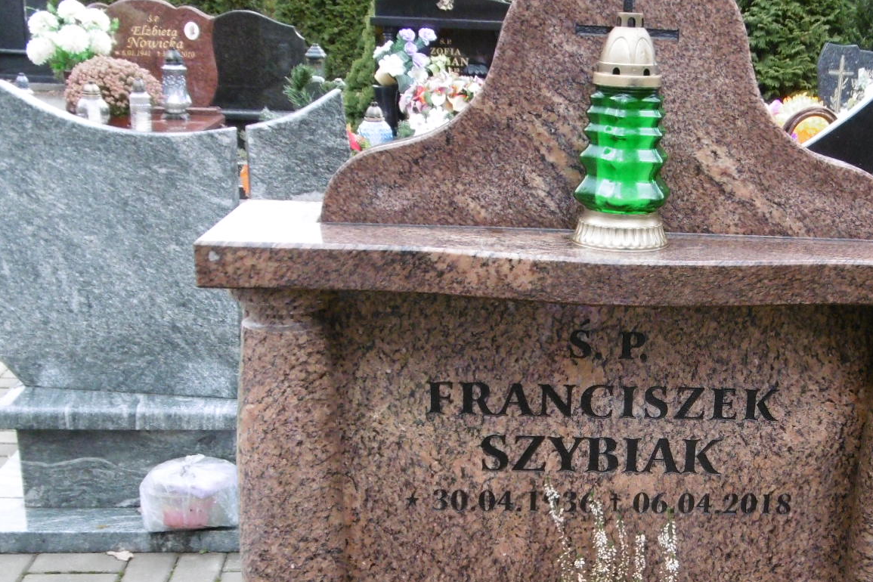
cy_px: 429
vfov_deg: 22.8
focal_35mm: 59
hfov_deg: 33.1
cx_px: 676
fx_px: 1431
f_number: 3.5
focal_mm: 5.8
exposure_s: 1/60
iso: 250
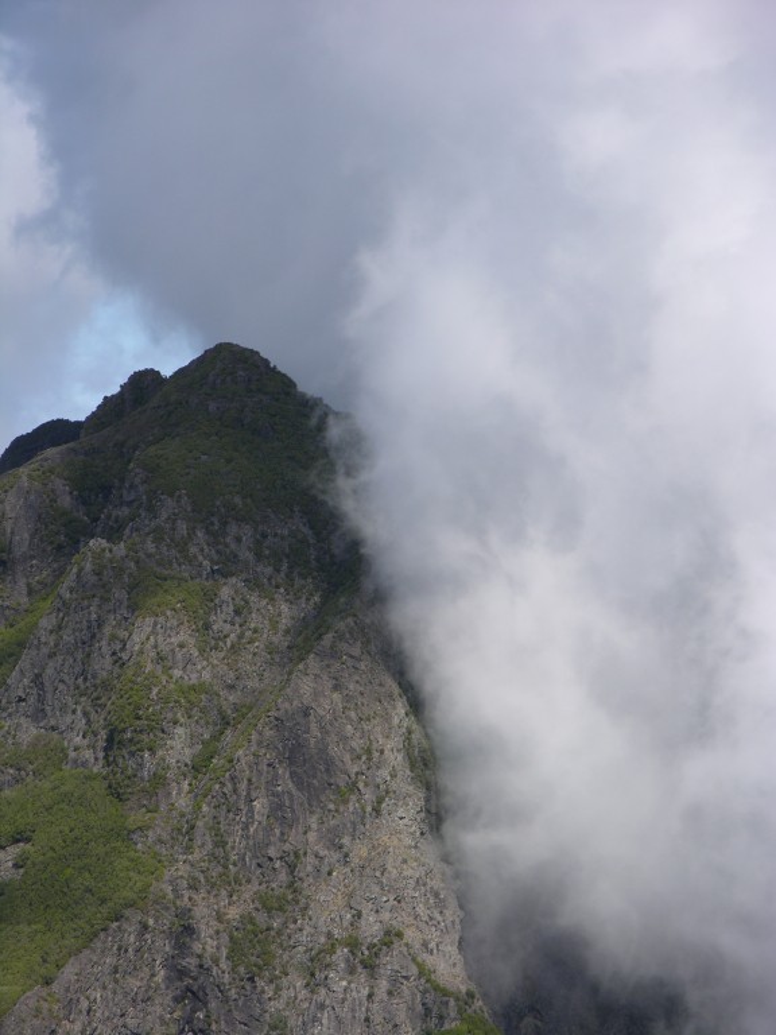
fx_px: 6277
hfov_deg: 7.1
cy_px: 518
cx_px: 388
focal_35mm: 210
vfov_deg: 9.4
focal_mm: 52.4
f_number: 5.7
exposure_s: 1/350
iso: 50
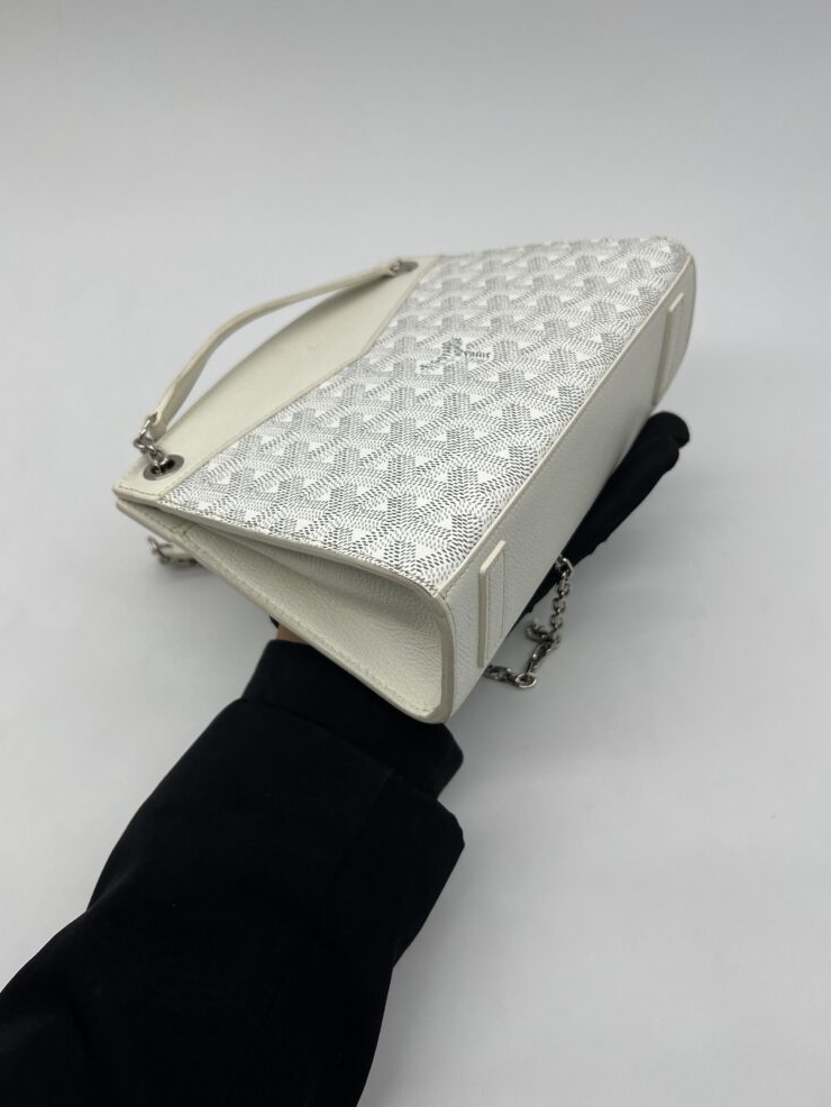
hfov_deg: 51.4
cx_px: 416
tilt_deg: -51.2
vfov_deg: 65.3
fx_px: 864
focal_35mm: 27
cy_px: 541
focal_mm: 5.7
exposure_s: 1/395
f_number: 1.5
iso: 50
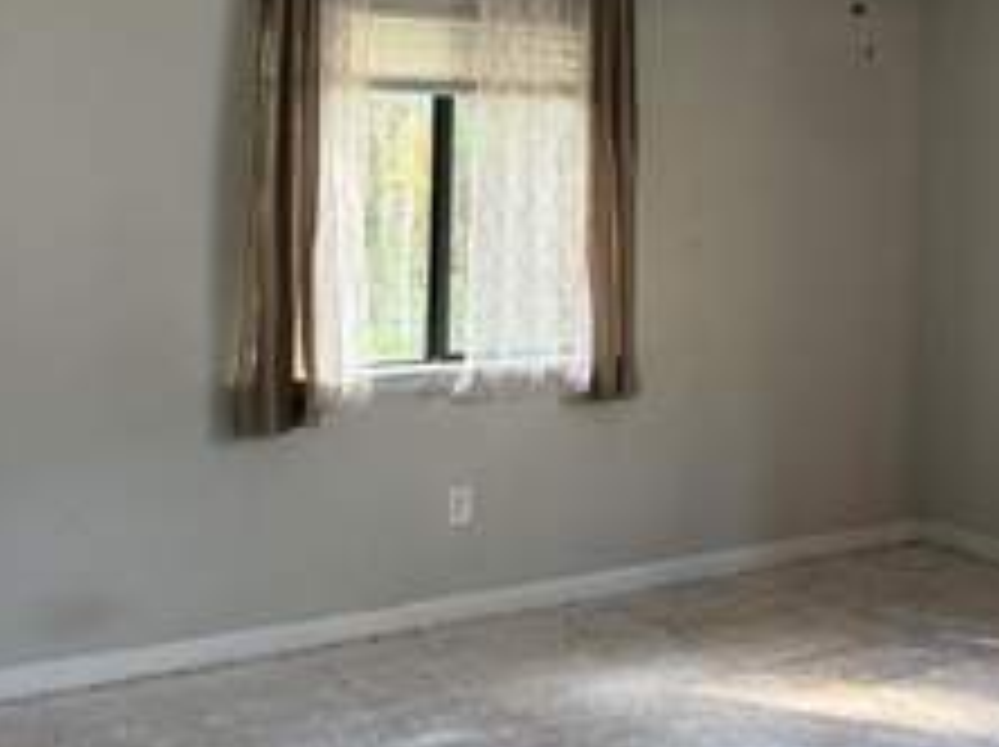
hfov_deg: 33.8
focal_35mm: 52
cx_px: 990
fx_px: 1499
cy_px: 119
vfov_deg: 27.3
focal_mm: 6.76
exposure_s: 1/60
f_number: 1.78
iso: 200
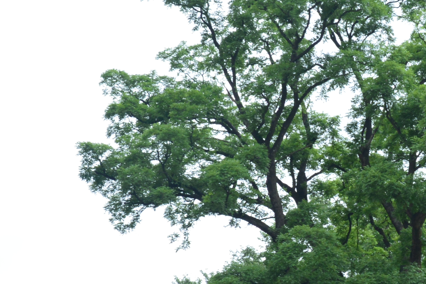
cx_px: 469
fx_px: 1593
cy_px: 288
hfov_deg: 14.9
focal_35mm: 135
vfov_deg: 10.1
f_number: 7.1
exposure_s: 1/125
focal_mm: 27
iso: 400
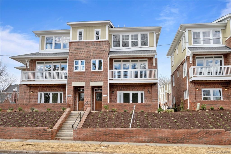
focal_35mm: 35
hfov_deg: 54.5
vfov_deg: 37.8
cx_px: 116
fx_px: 224
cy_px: 77
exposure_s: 1/80
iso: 200
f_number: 8
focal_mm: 35
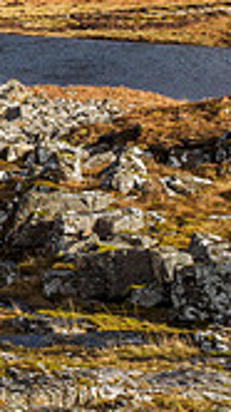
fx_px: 1496
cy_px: -73
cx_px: -460
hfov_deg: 7.7
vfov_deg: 15.2
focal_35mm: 137
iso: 200
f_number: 8
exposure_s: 1/160
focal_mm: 18
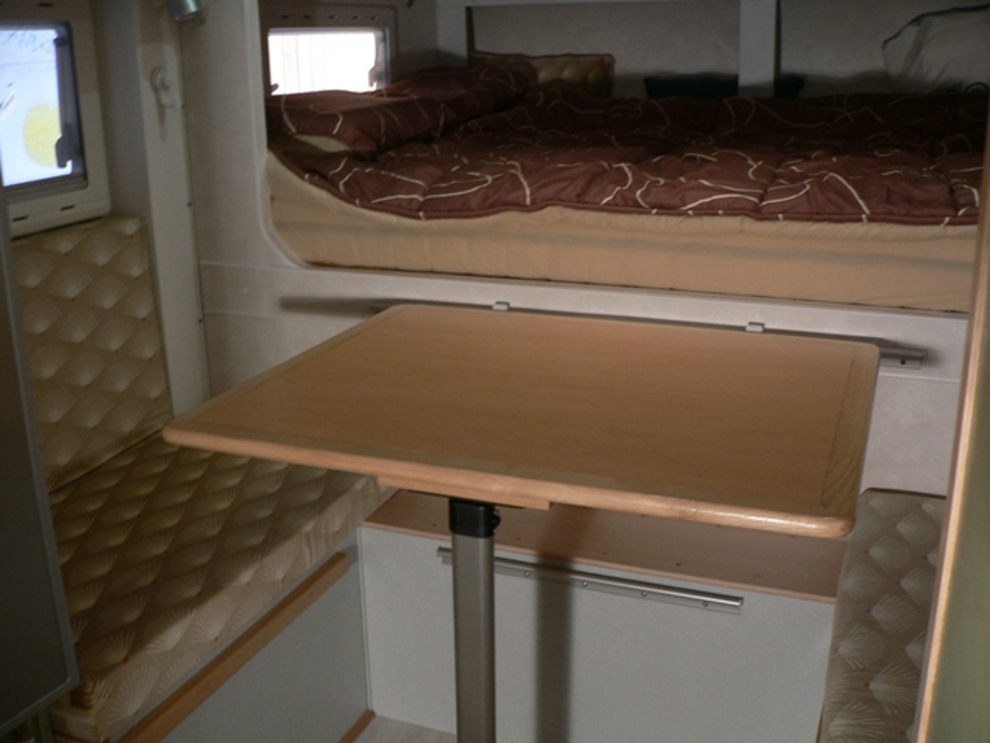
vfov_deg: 39.7
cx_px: 495
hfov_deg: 51.4
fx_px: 1030
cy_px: 372
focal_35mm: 36
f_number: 2.8
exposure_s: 1/8
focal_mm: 6
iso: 100
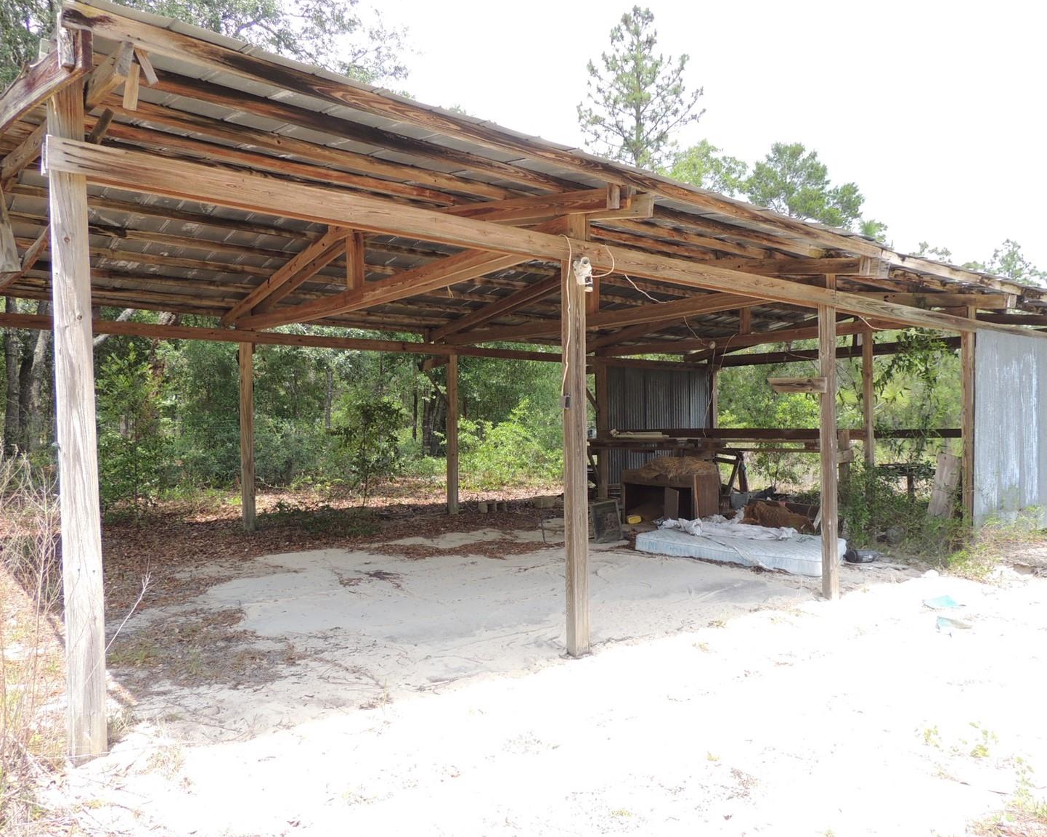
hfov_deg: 66.0
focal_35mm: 26
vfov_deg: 54.9
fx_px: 806
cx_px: 535
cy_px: 432
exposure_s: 1/250
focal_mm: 4.3
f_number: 3
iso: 100
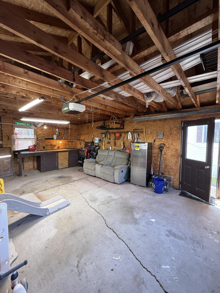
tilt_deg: -3.0
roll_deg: -1.2
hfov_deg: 85.7
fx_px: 119
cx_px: 110
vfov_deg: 102.1
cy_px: 146
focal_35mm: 14
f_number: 2.2
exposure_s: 1/60
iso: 200
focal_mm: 2.22
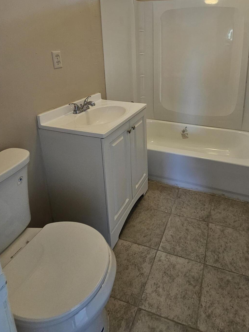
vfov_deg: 79.4
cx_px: 173
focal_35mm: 19
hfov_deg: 66.2
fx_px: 182
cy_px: 91
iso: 160
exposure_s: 1/60
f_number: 2.2
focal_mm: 2.2
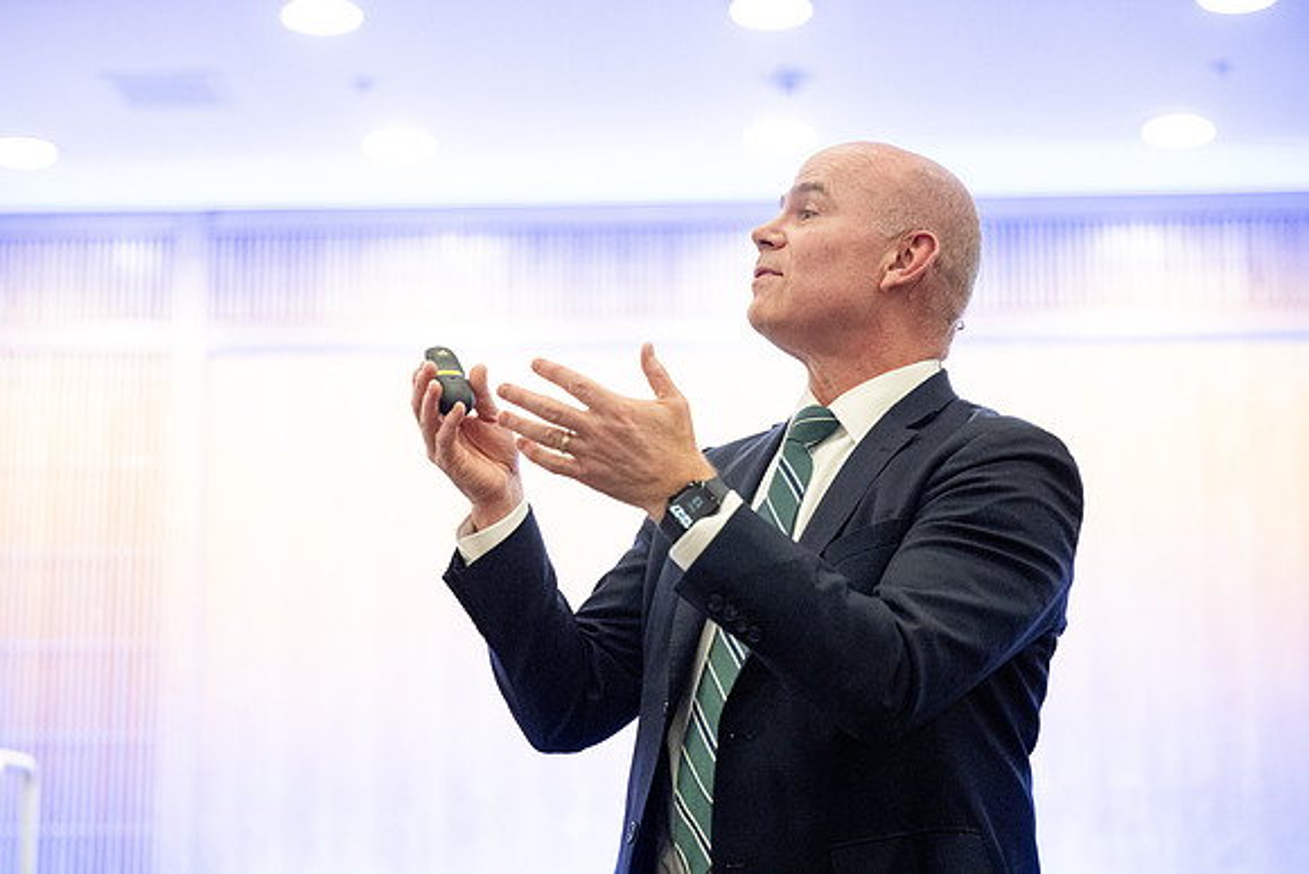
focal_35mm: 74
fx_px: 2691
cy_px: 437
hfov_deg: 27.3
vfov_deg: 18.4
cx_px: 654
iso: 8000
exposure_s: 1/500
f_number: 2.8
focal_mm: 74
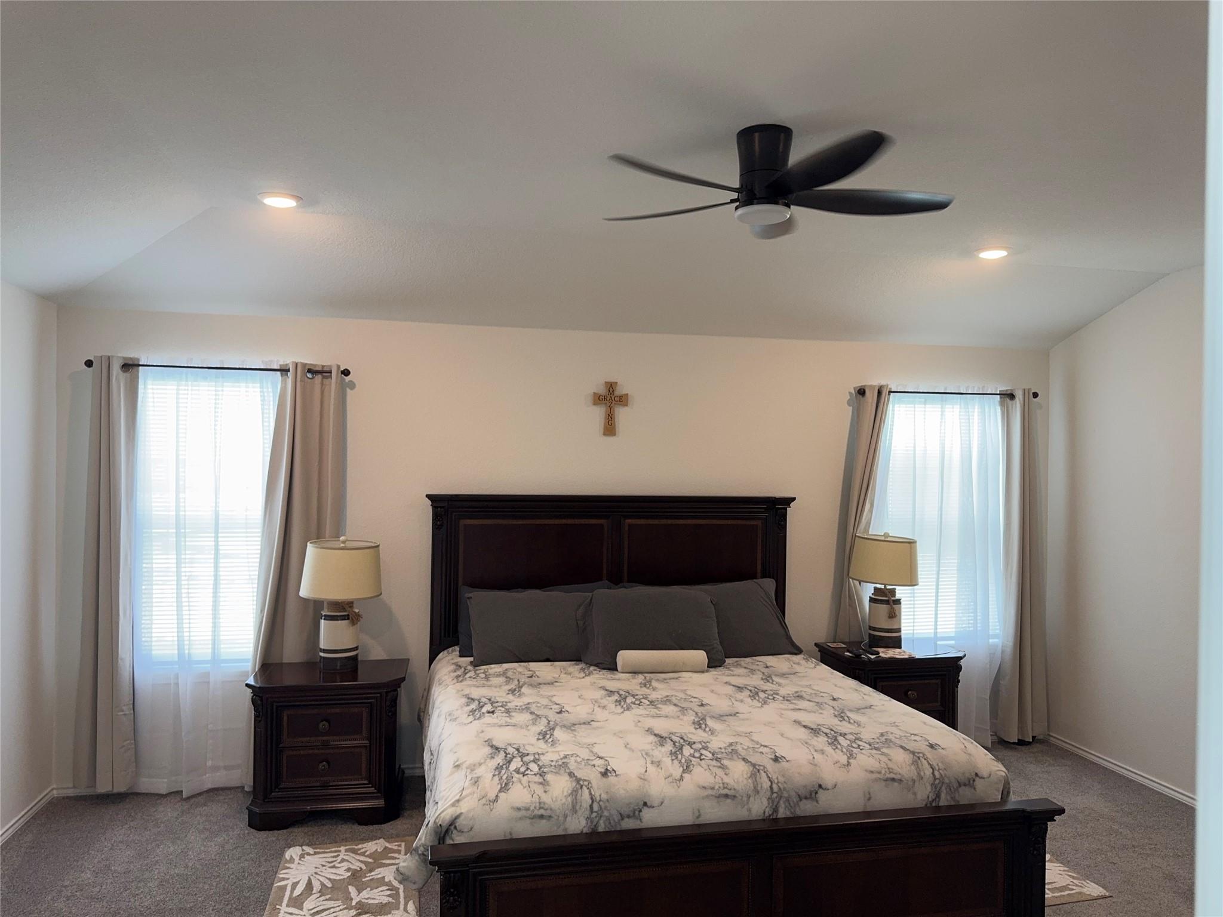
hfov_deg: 71.6
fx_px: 848
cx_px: 612
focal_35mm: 24
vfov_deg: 56.8
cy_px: 458
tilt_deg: +0.1
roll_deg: +0.2
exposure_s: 1/120
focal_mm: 6.76
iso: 125
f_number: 1.78
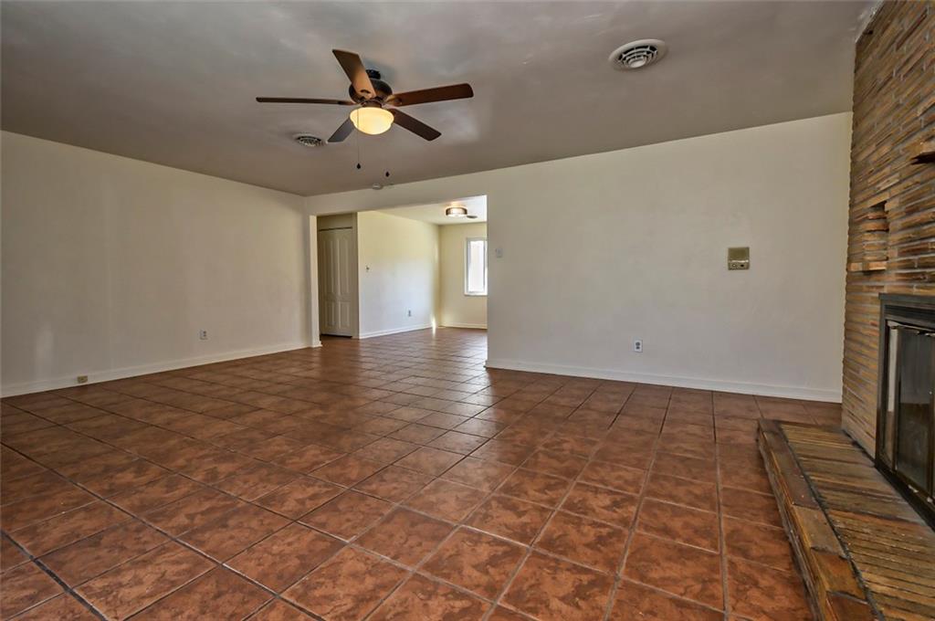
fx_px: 389
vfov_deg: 77.2
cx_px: 468
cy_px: 310
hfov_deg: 100.5
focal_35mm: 15
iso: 640
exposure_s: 1/30
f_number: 9
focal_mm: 10
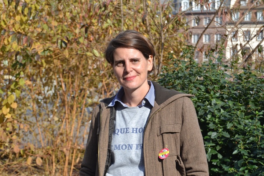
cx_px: 132
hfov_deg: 24.6
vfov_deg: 16.6
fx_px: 605
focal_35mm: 82
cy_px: 88
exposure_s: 1/200
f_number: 7.1
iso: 100
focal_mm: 55
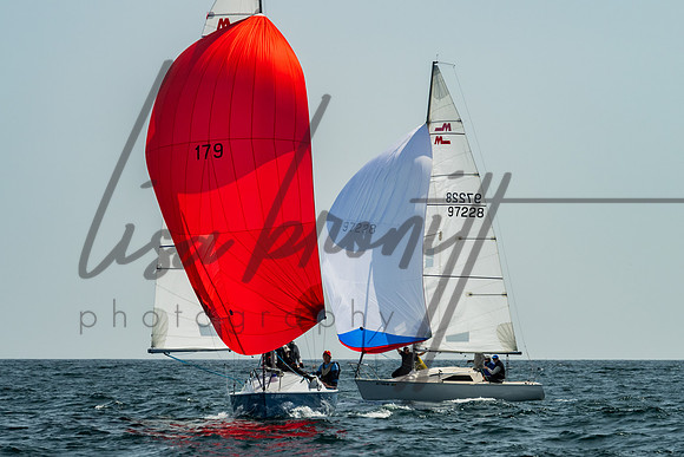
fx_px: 3448
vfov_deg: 7.6
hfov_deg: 11.3
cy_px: 177
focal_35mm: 181
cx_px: 342
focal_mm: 120
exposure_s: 1/1250
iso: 320
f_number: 6.3
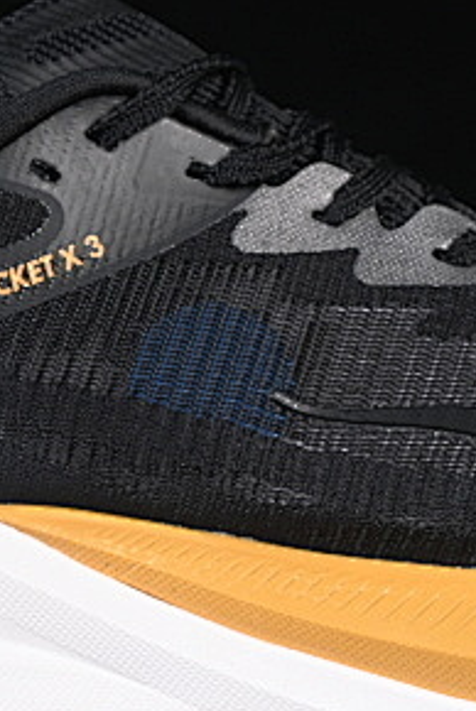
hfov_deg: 4.9
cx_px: 299
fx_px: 5520
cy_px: 287
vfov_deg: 7.4
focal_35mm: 279
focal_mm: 50
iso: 160
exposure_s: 1/60
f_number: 6.3
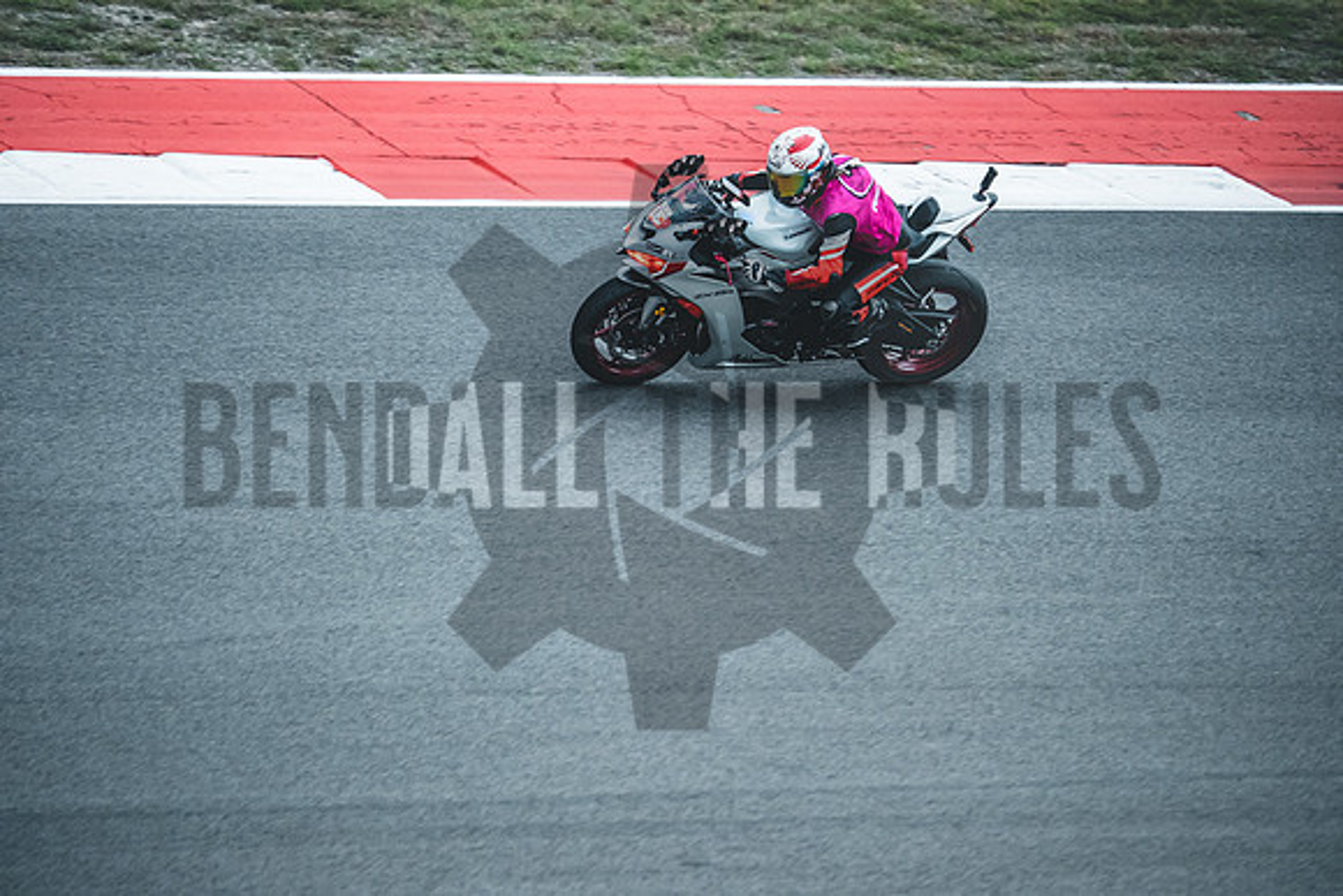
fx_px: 11194
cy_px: 448
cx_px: 672
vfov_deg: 4.6
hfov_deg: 6.9
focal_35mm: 300
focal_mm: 200
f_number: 2
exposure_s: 1/3200
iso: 2500
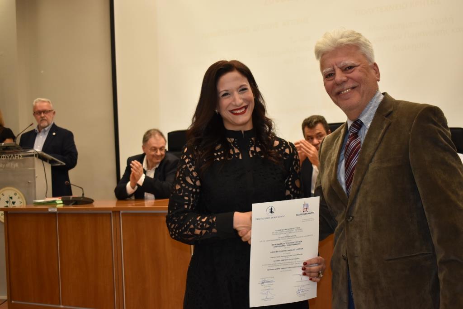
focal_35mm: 44
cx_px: 232
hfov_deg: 45.0
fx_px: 559
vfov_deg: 30.9
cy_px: 154
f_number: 4.2
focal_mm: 29
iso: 800
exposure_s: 1/125
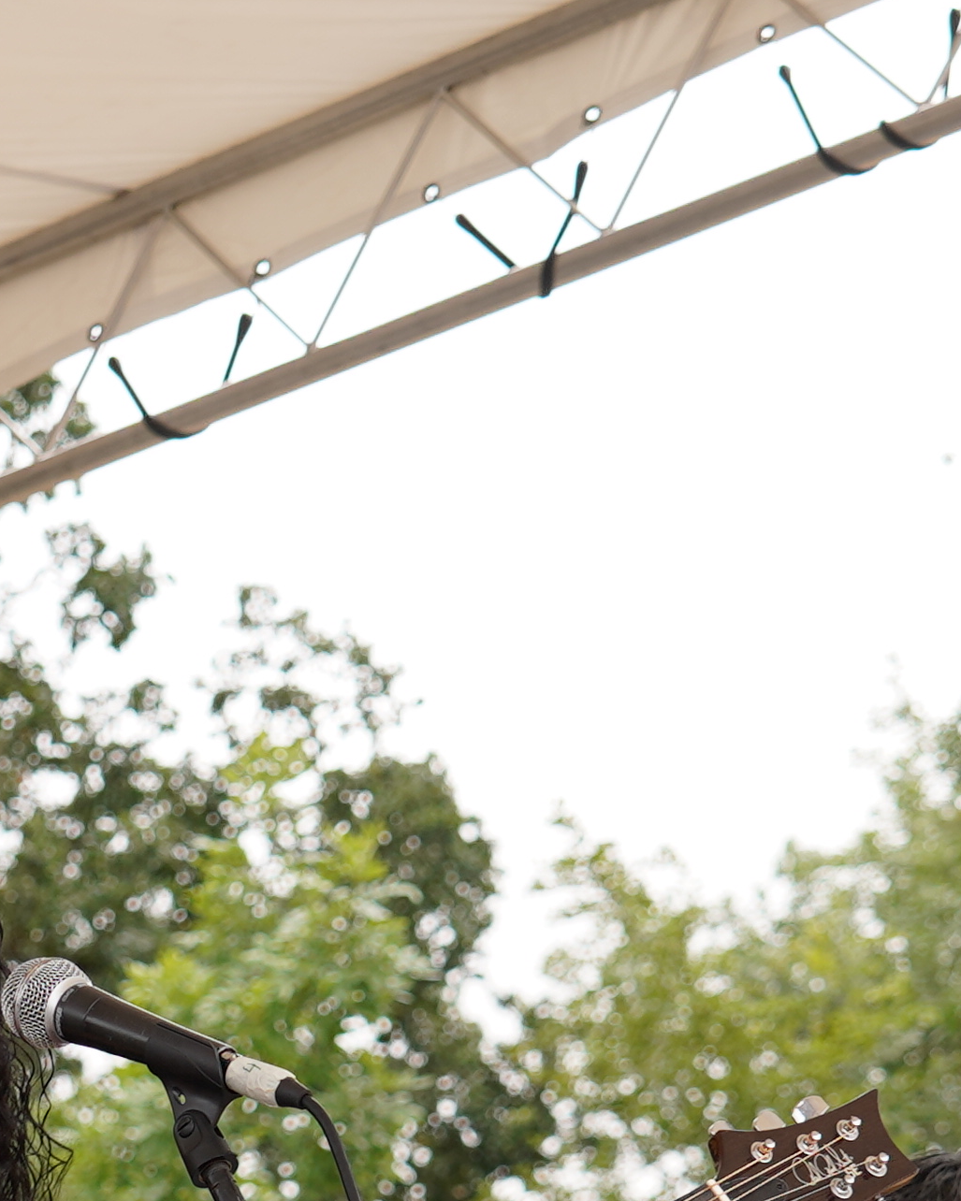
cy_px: 1229
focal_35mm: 193
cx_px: 53
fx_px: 6862
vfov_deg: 9.9
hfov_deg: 8.0
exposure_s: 1/200
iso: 100
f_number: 4.5
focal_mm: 44
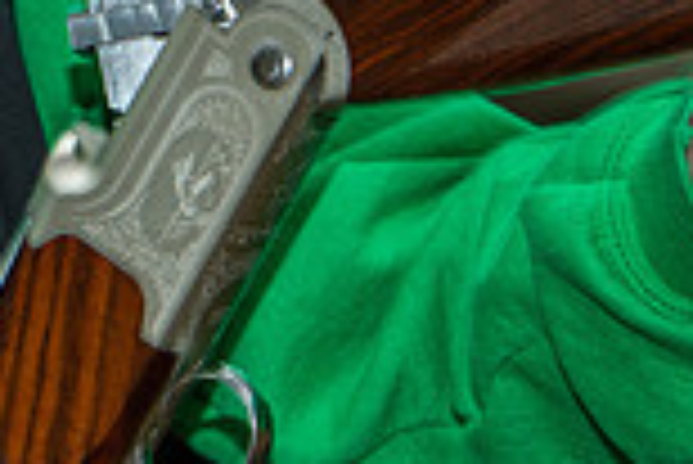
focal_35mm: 413
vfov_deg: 3.3
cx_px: -72
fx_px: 7958
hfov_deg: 5.0
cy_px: -252
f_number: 8
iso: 125
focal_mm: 110
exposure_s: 1/125
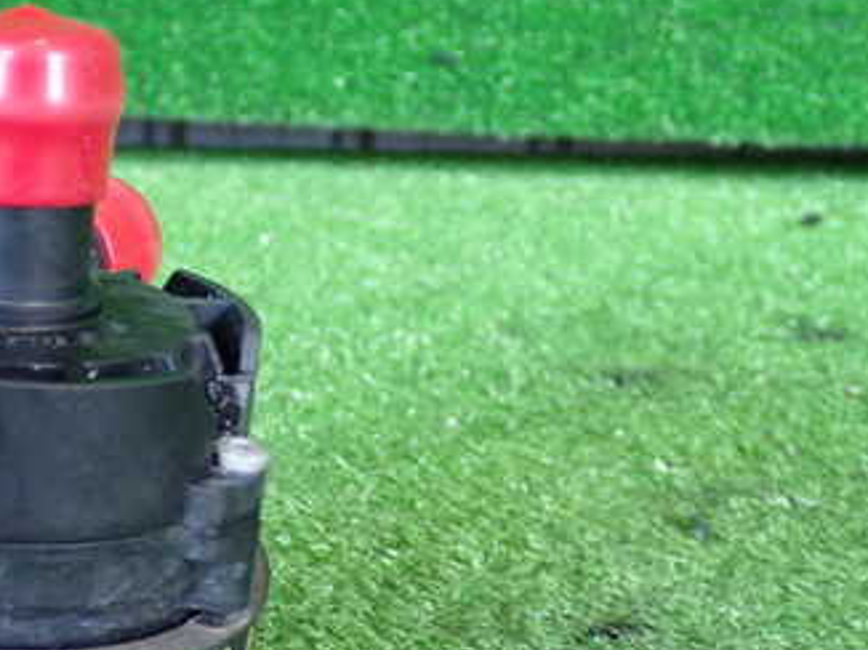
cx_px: 152
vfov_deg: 18.1
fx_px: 2030
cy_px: 480
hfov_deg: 23.7
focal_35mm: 81
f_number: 2.9
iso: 500
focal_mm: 7.84
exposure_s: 1/40
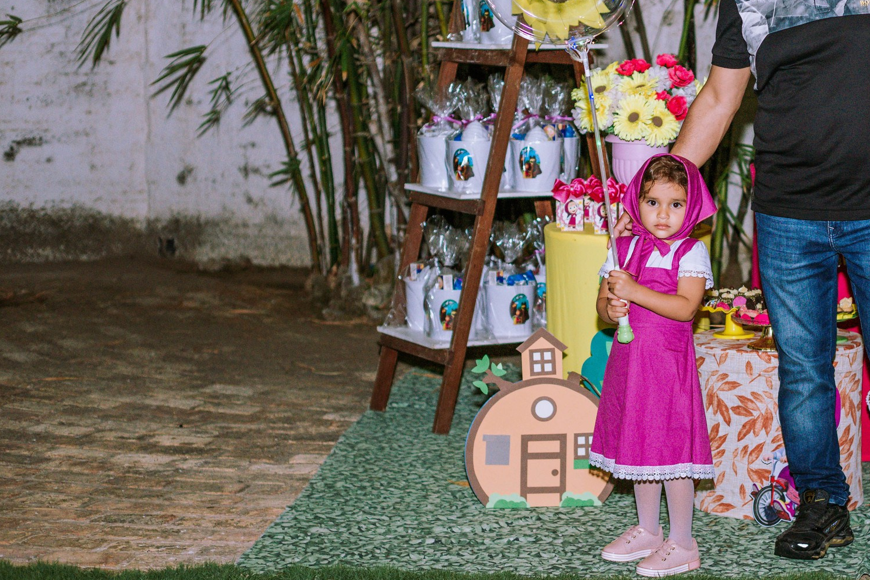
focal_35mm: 86
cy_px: 203
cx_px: 699
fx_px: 2079
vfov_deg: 15.9
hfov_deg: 23.3
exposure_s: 1/200
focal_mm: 50
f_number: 2.5
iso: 800
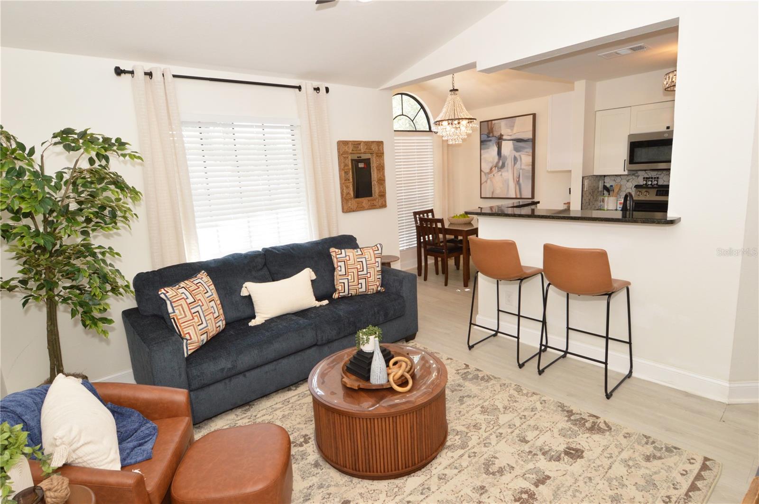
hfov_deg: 90.1
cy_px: 252
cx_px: 380
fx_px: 379
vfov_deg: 67.3
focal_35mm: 18
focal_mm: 12
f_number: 9
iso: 800
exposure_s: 1/80
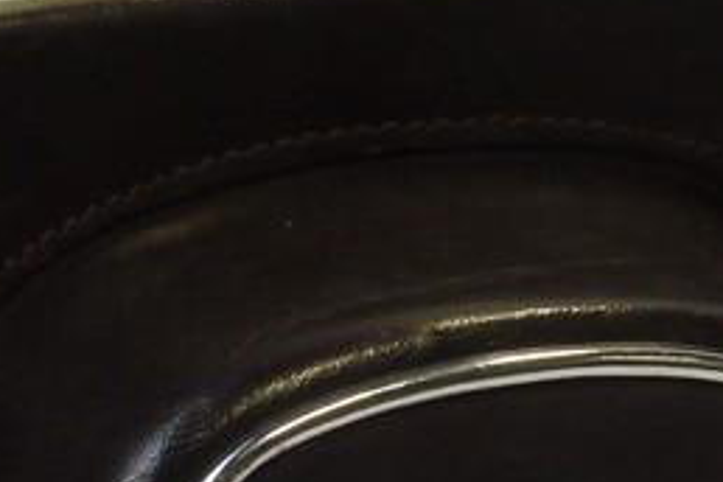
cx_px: 1054
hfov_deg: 10.8
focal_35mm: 184
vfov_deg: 7.4
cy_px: 684
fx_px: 3695
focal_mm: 19
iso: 800
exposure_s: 1/40
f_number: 10
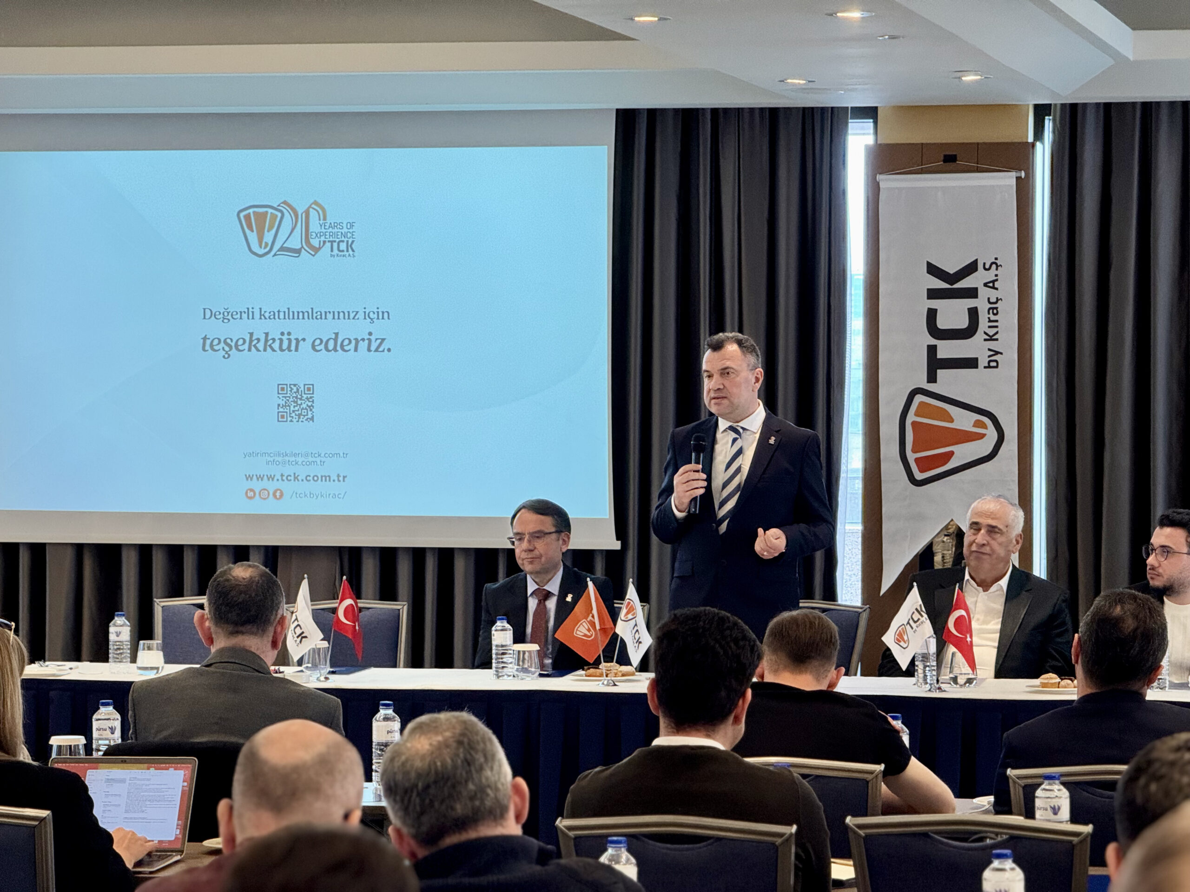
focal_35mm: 120
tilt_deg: -1.1
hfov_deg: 16.4
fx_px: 4125
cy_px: 446
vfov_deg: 12.3
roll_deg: -0.2
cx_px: 595
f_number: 2.8
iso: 200
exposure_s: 1/60
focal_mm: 15.66
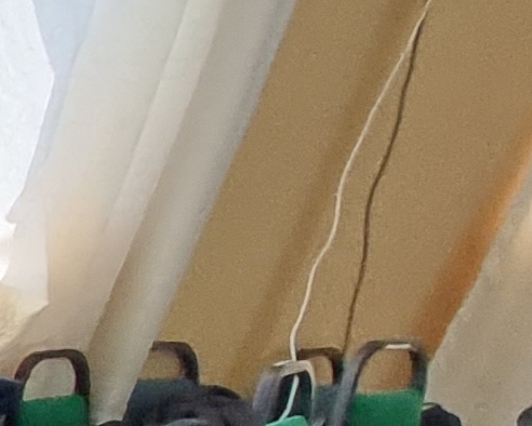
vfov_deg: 14.3
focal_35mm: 104
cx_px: -1591
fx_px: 1638
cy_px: 542
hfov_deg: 8.2
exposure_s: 1/50
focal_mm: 2.2
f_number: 2.2
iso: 200
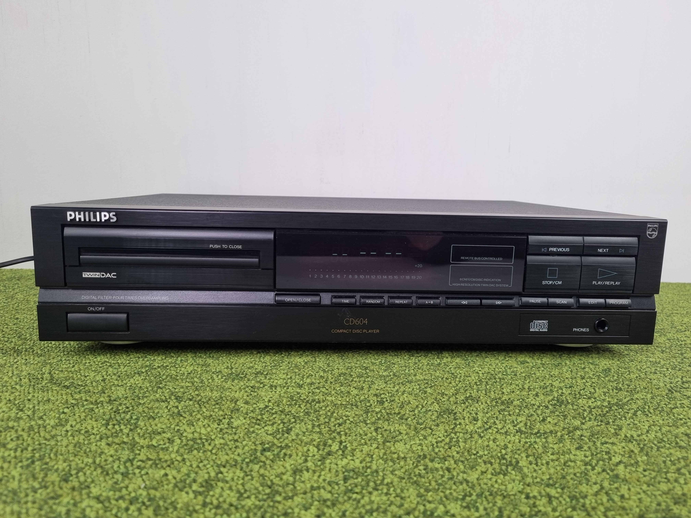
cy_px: 259
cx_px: 346
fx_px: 519
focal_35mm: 26
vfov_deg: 53.1
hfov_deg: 67.3
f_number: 1.8
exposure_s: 1/211
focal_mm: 5.4
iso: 50
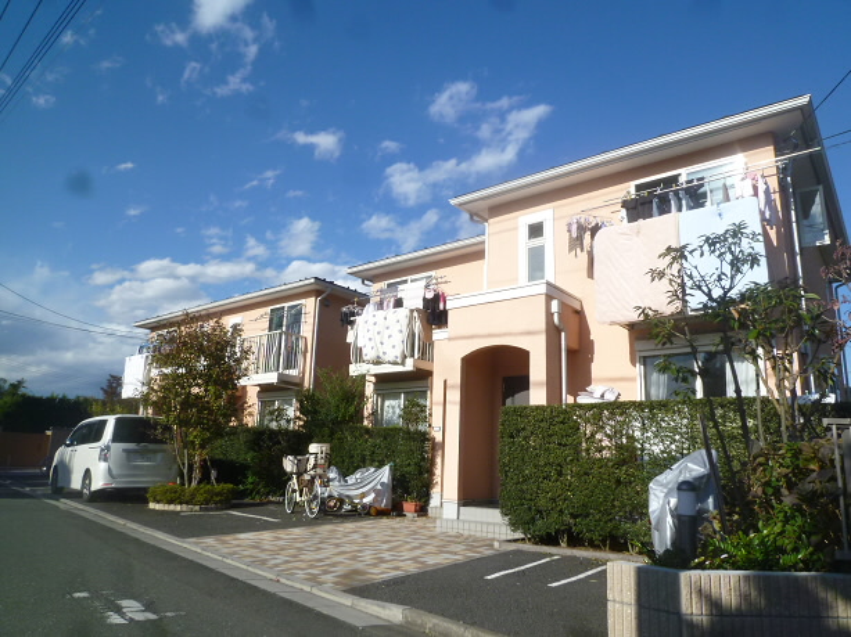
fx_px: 590
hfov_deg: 71.6
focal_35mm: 24
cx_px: 426
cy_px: 318
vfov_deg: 56.8
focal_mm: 4.3
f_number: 5.6
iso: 100
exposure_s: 1/500
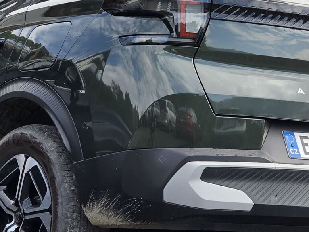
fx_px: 1544
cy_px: 80
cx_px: 106
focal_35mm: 173
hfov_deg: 11.4
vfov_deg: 8.6
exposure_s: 1/371
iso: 50
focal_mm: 7.9
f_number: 2.4
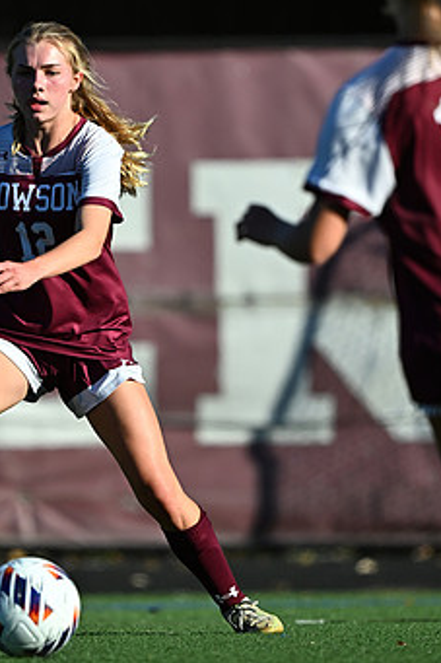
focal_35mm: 851
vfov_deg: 2.4
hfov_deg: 1.6
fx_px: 15652
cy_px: 362
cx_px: 170
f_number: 5.6
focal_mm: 500
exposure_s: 1/2000
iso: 360
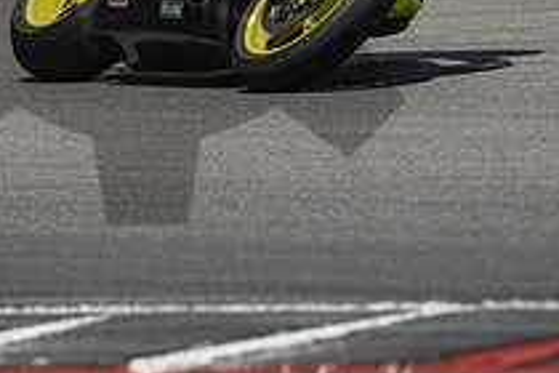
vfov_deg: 1.7
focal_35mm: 828
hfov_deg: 2.5
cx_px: 146
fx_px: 12856
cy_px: -100
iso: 125
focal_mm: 200
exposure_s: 1/2000
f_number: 2.8
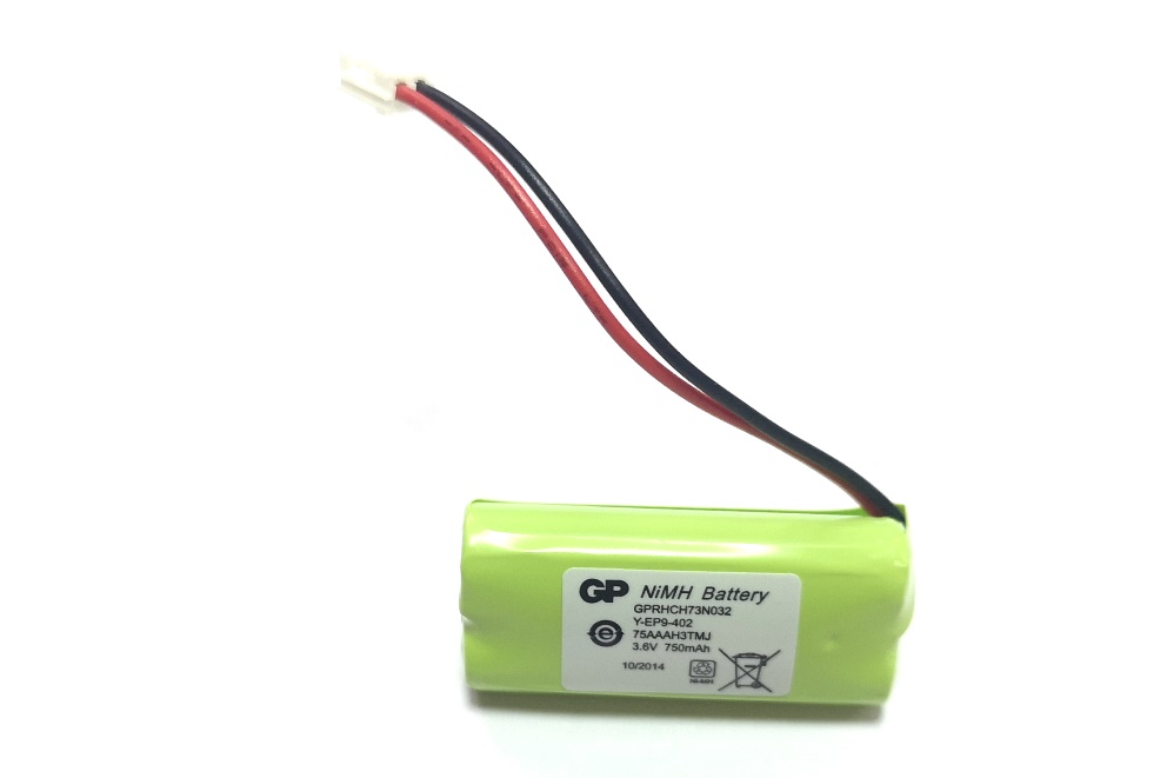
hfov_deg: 63.7
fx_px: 940
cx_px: 595
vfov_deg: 44.9
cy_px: 405
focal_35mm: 29
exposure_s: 1/50
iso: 200
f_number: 1.8
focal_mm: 3.95
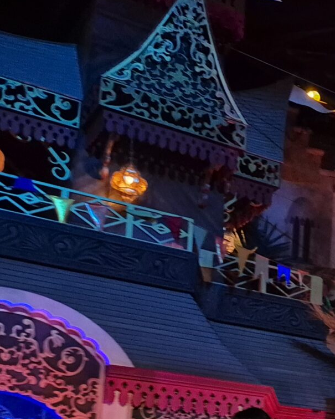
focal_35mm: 76
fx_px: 942
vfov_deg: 23.6
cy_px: 450
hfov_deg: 15.6
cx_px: 690
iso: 1250
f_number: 1.8
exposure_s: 1/21
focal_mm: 5.4
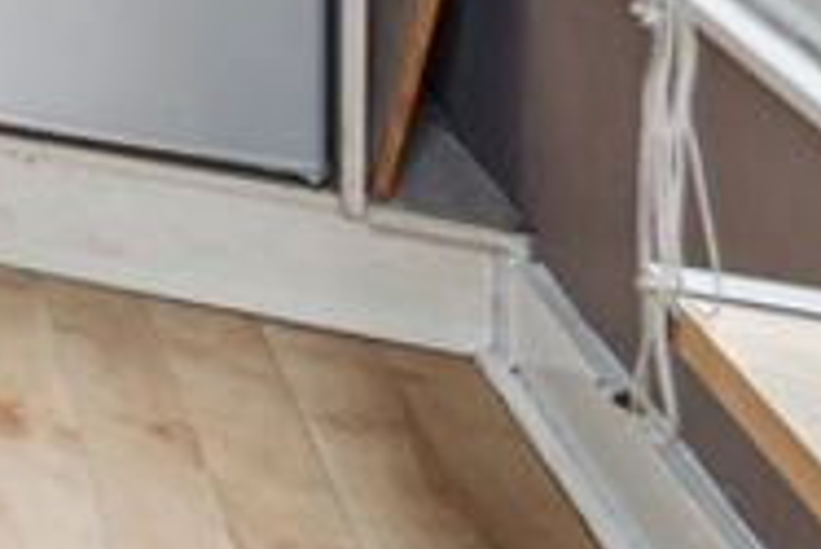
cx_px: -1460
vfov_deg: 12.6
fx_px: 1963
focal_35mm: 86
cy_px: -751
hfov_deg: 12.6
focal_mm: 14
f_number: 8
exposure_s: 1/4
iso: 100
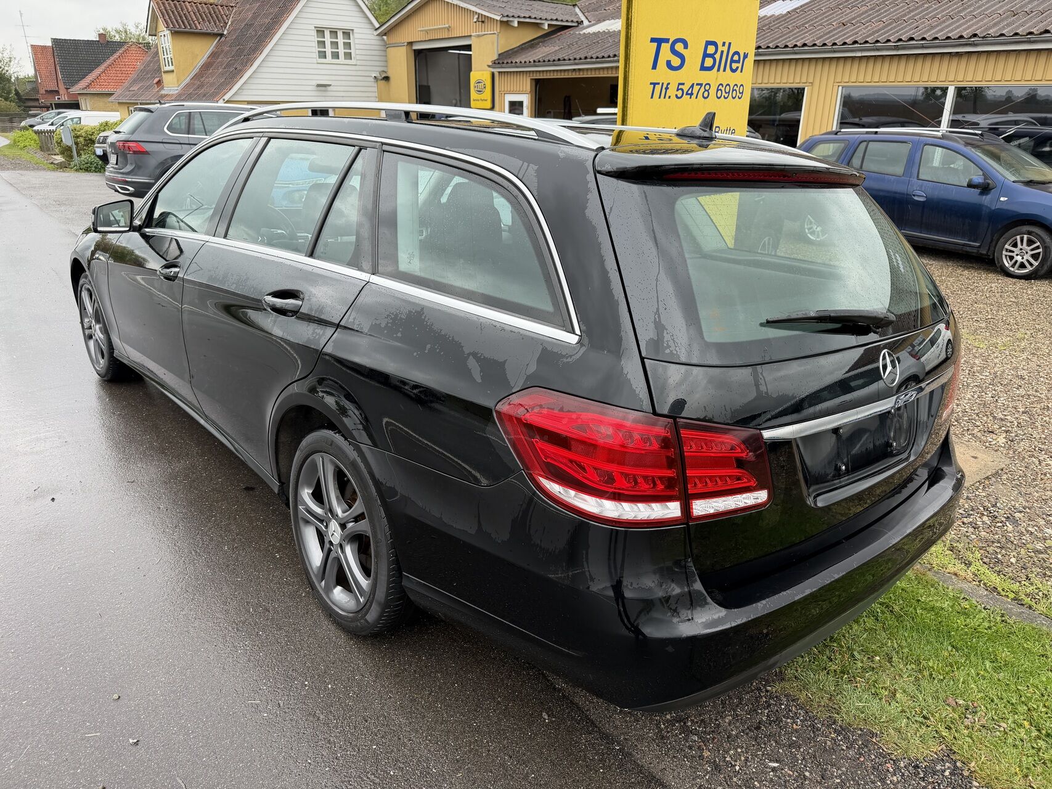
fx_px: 729
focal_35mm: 24
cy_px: 394
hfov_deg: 71.6
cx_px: 526
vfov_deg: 56.8
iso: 80
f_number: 1.78
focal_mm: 6.76
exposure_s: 1/450
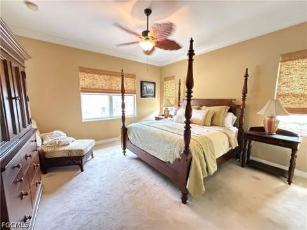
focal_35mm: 14
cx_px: 154
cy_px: 115
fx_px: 124
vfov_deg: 85.7
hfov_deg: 102.1
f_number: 2.2
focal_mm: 2.22
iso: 1250
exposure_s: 1/30
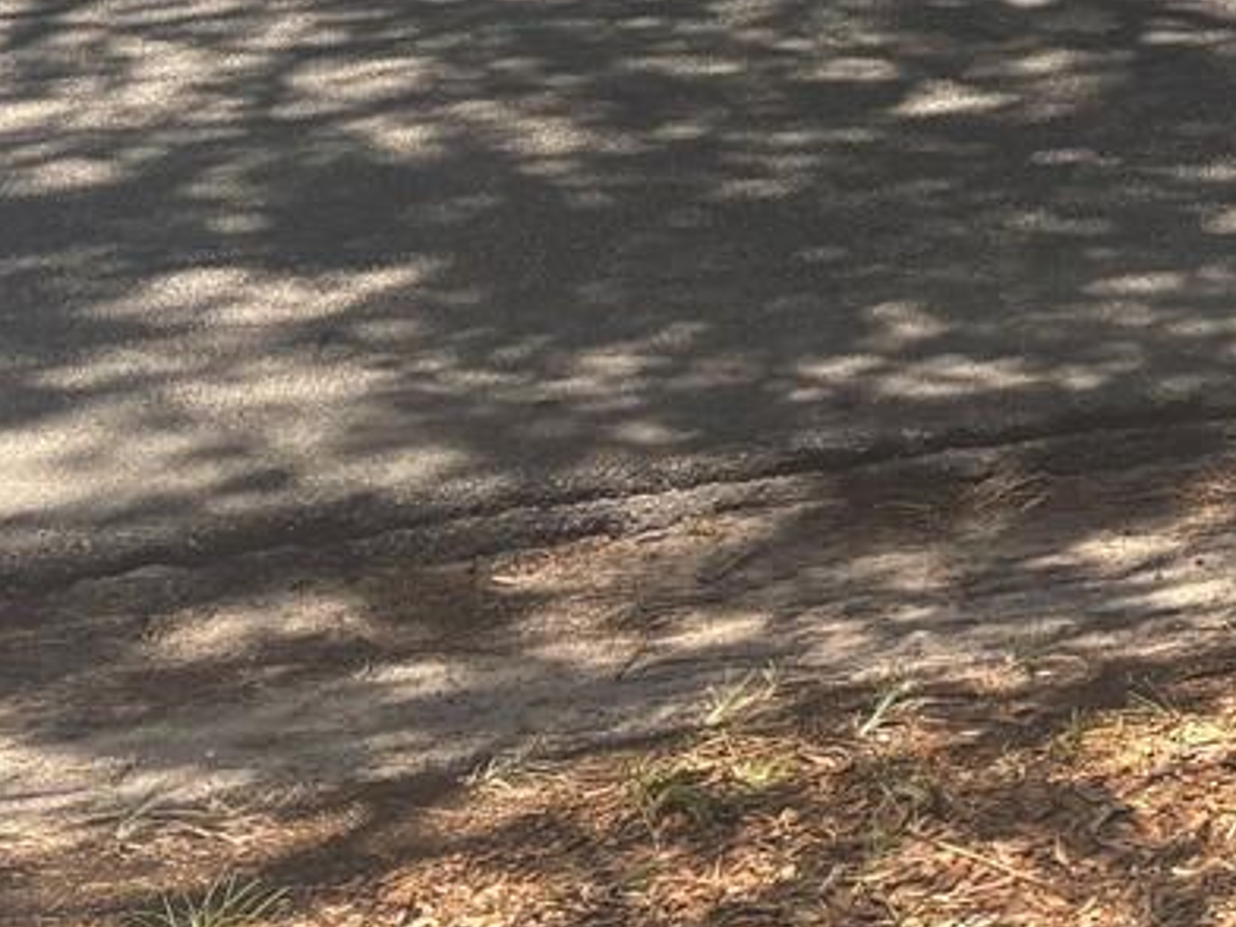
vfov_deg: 12.6
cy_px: -782
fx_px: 3785
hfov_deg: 16.1
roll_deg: -0.3
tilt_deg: -0.2
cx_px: 2109
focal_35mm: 106
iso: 50
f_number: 1.6
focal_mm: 5.96
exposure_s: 1/959
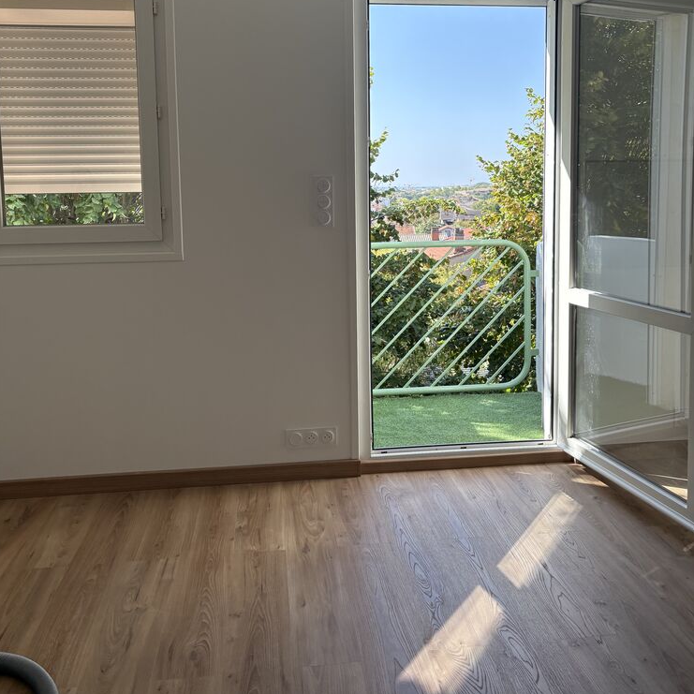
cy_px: 245
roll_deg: +0.9
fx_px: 703
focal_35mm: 31
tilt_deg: -4.5
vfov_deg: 51.8
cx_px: 347
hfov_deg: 52.5
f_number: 1.6
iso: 64
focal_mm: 5.96
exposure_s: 1/756
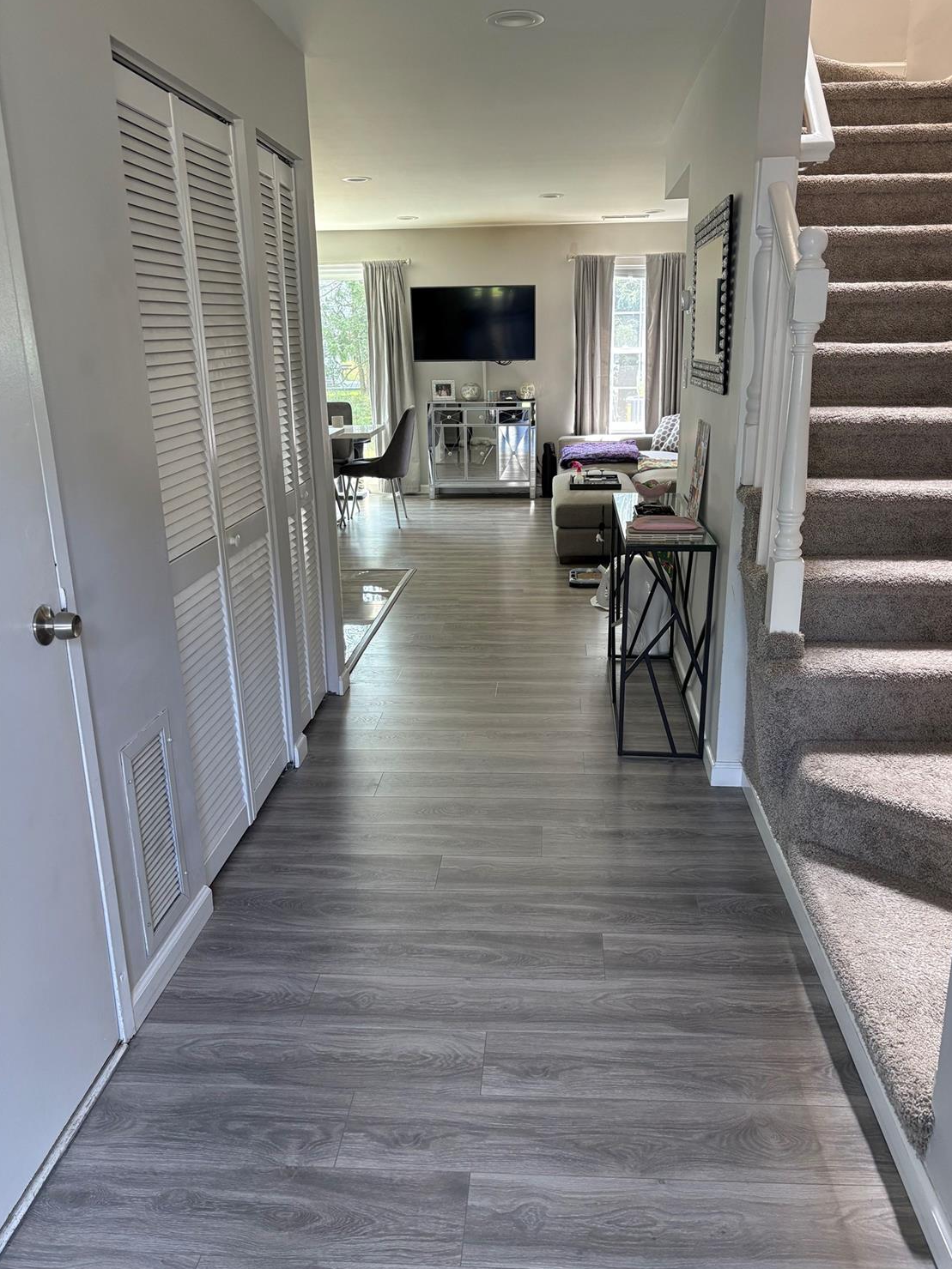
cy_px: 635
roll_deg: +1.4
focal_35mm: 27
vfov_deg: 65.3
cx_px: 488
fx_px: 990
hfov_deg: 51.3
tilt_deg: -15.5
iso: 125
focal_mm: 5.96
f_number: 1.6
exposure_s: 1/73
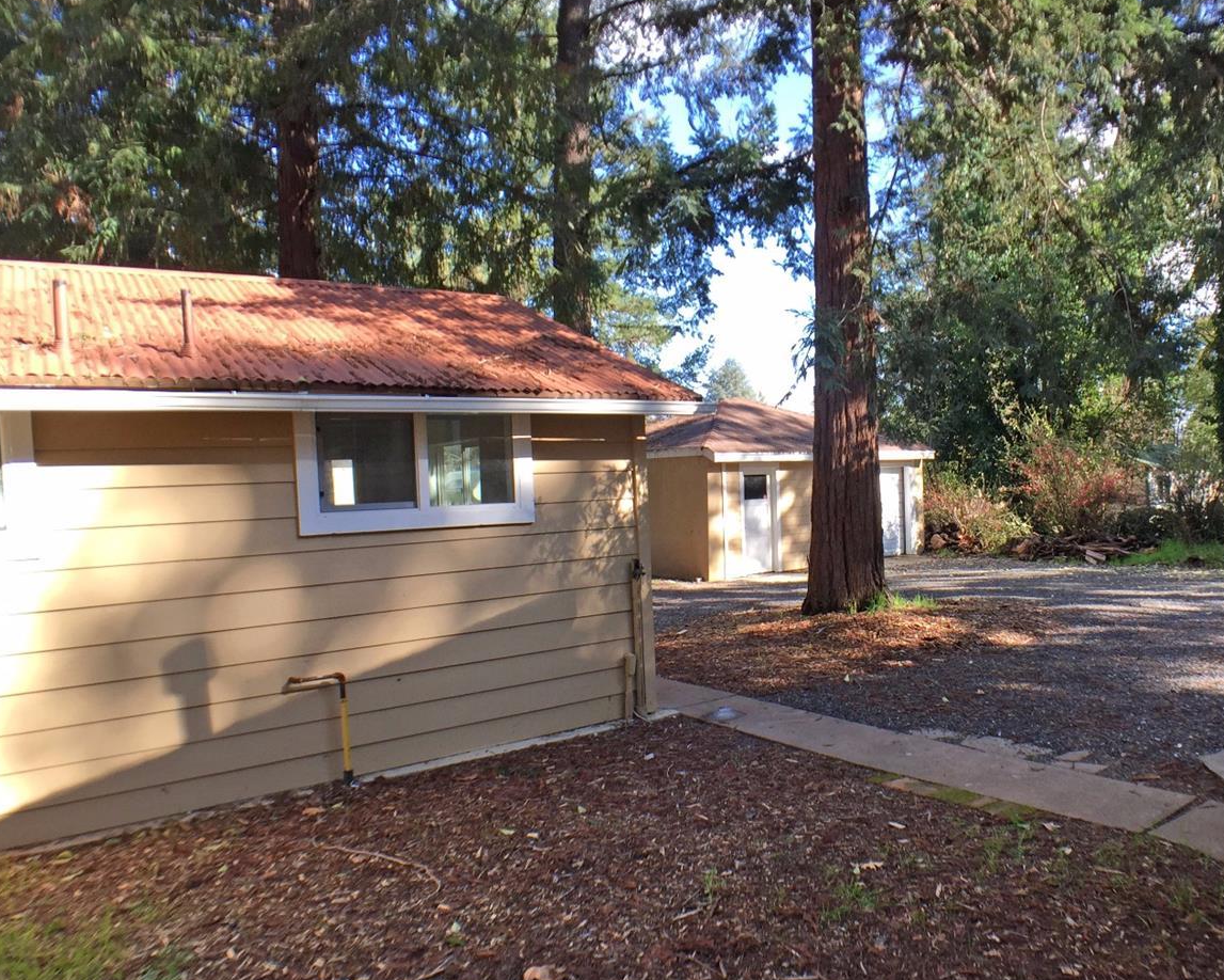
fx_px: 1341
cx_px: 743
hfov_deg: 48.7
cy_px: 550
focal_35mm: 37
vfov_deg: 40.1
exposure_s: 1/226
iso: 32
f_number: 2.2
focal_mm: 4.15
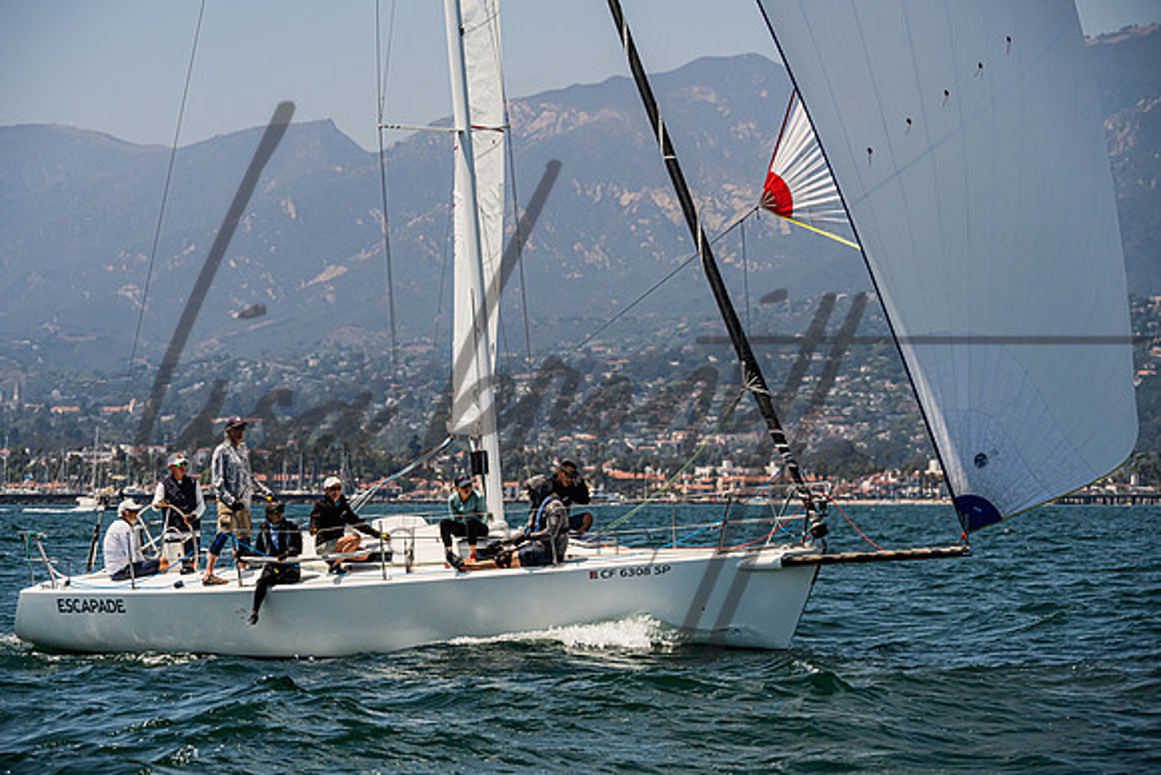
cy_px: 388
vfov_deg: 8.7
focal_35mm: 158
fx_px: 5112
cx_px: 562
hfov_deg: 13.0
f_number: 8
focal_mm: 150
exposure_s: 1/2500
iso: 500
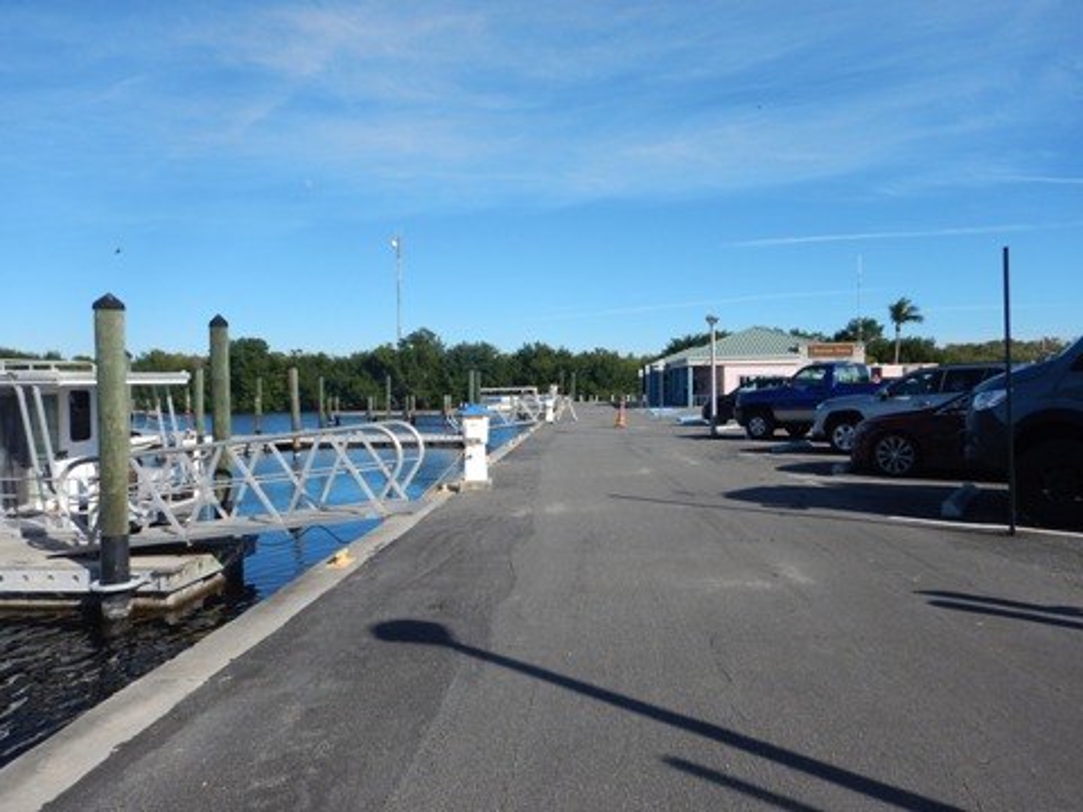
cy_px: 406
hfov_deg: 71.6
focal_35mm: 24
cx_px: 542
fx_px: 751
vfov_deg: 56.8
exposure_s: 1/1250
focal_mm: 4.3
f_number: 4.1
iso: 125
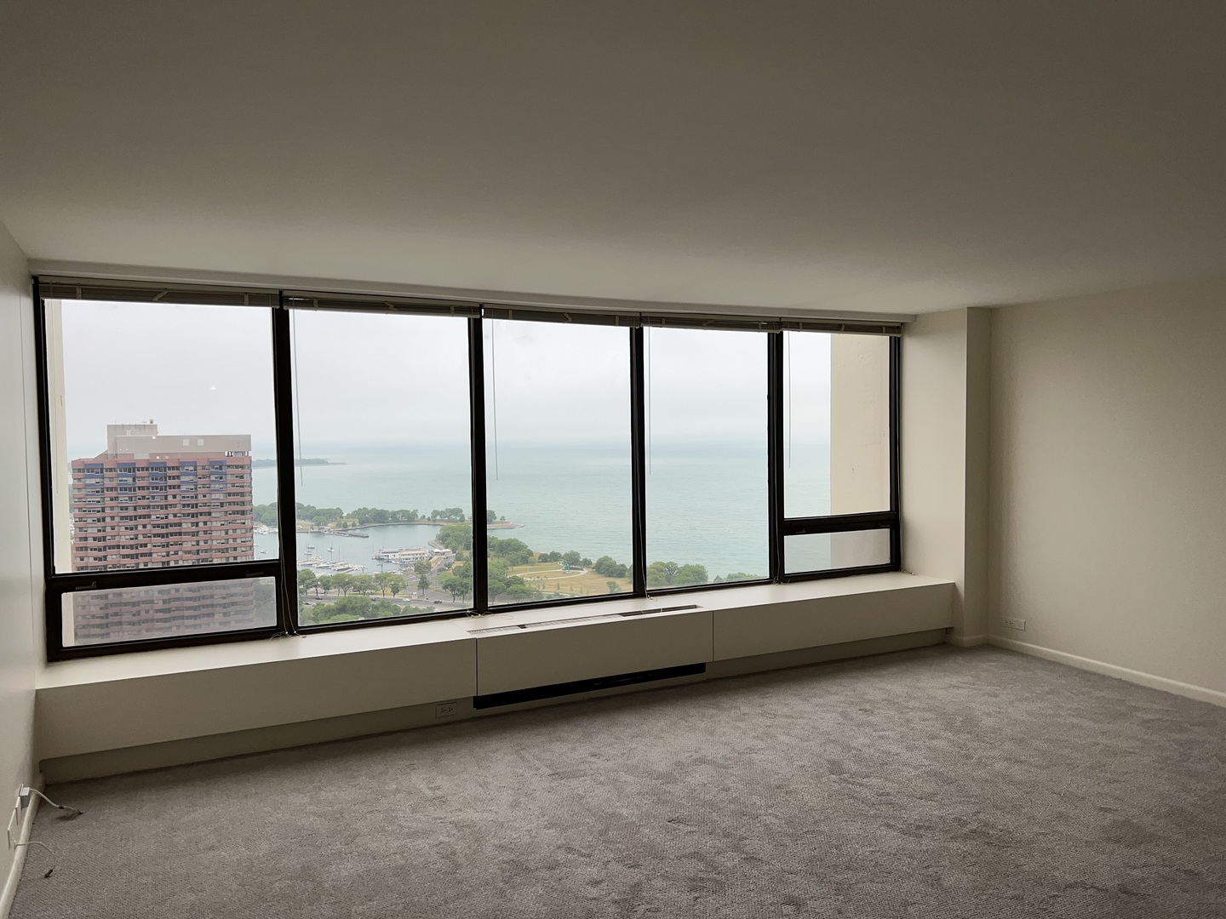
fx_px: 921
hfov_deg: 67.3
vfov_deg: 53.1
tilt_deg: -3.1
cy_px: 460
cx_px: 613
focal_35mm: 26
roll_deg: +0.5
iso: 40
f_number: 1.5
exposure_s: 1/991
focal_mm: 5.7
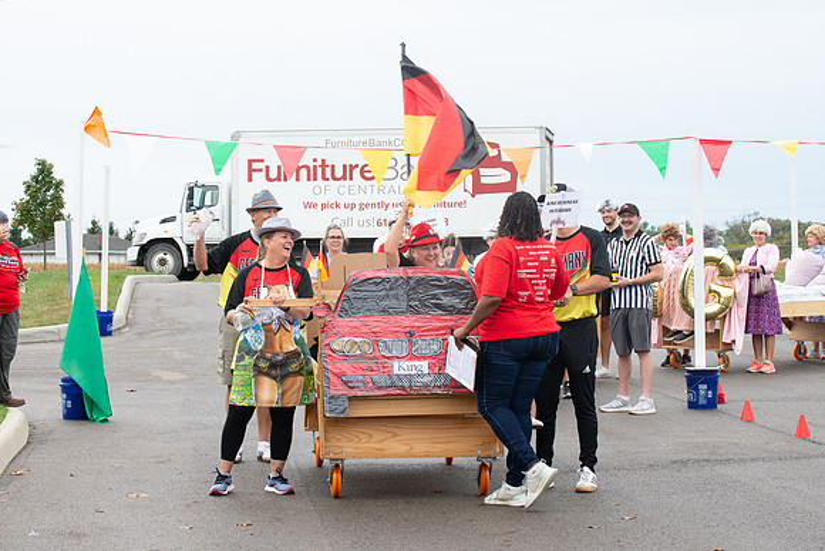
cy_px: 262
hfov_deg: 20.1
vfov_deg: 13.5
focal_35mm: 102
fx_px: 2332
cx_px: 426
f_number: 10
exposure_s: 1/160
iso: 640
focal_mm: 75
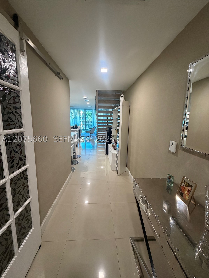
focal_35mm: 14
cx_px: 104
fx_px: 113
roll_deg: -0.3
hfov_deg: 85.7
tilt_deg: -8.8
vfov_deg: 102.1
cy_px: 139
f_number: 2.2
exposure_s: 1/60
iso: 320
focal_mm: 2.22
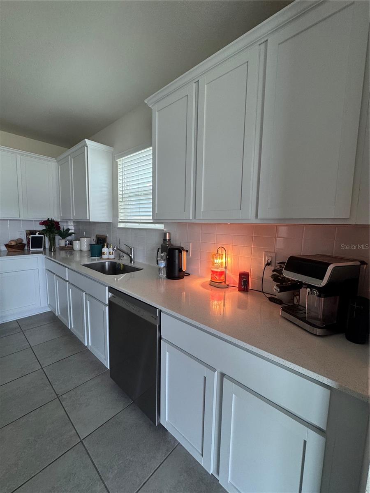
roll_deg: -1.7
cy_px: 246
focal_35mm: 14
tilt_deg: -6.0
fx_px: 200
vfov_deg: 102.1
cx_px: 185
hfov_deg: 85.7
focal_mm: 2.22
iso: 200
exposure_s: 1/120
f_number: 2.2
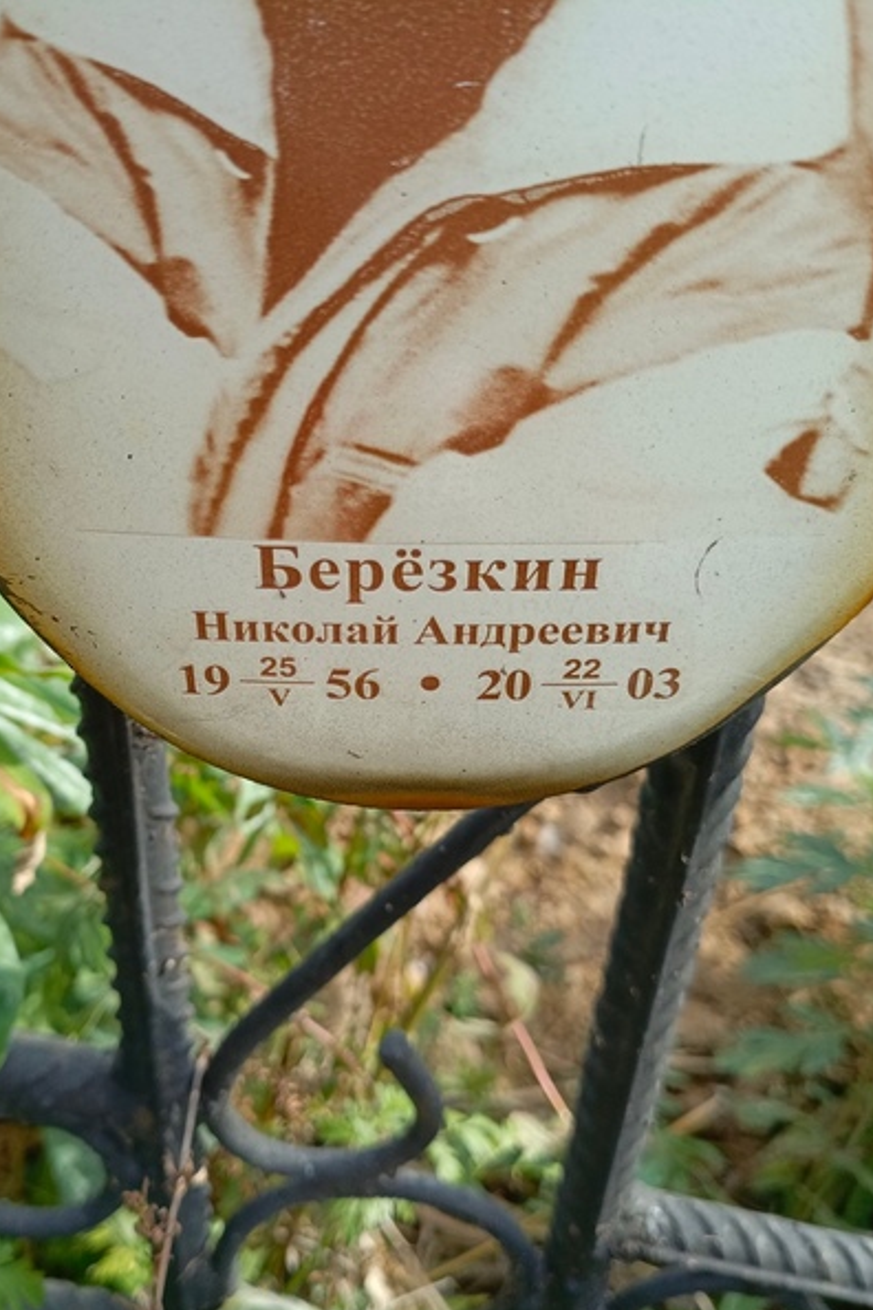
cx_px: 293
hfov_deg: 37.5
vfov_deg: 54.4
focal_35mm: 35
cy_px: 659
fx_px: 1273
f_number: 1.69
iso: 110
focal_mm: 4.76
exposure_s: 1/322
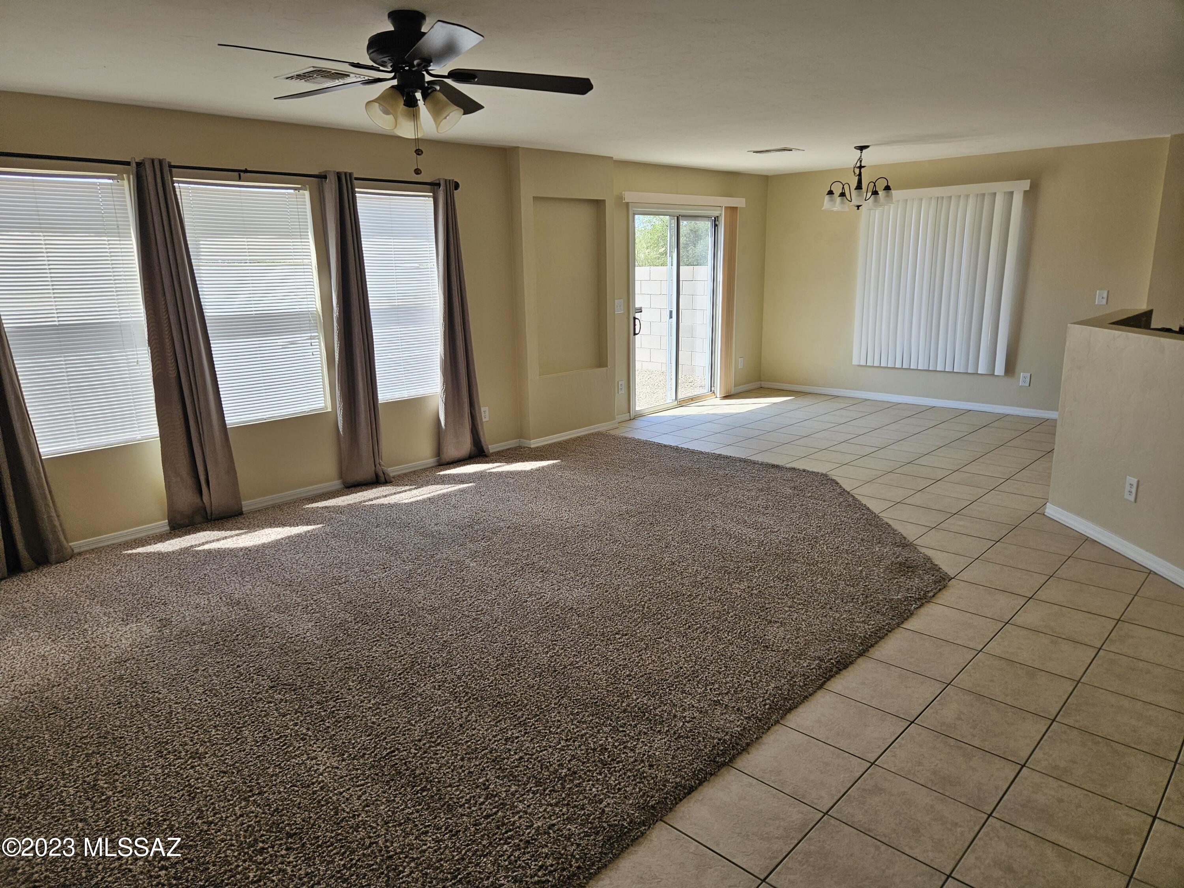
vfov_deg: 58.9
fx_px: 787
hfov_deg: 73.9
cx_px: 592
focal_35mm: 23
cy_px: 444
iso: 64
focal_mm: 5.4
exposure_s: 1/359
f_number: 1.8
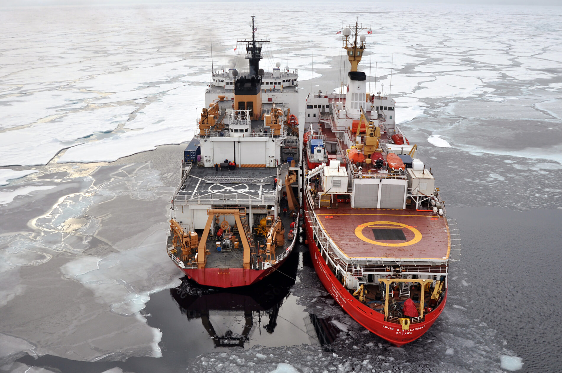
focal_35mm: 36
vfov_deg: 36.8
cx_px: 281
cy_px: 186
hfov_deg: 53.2
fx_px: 561
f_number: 5
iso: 200
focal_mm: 24
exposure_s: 1/200
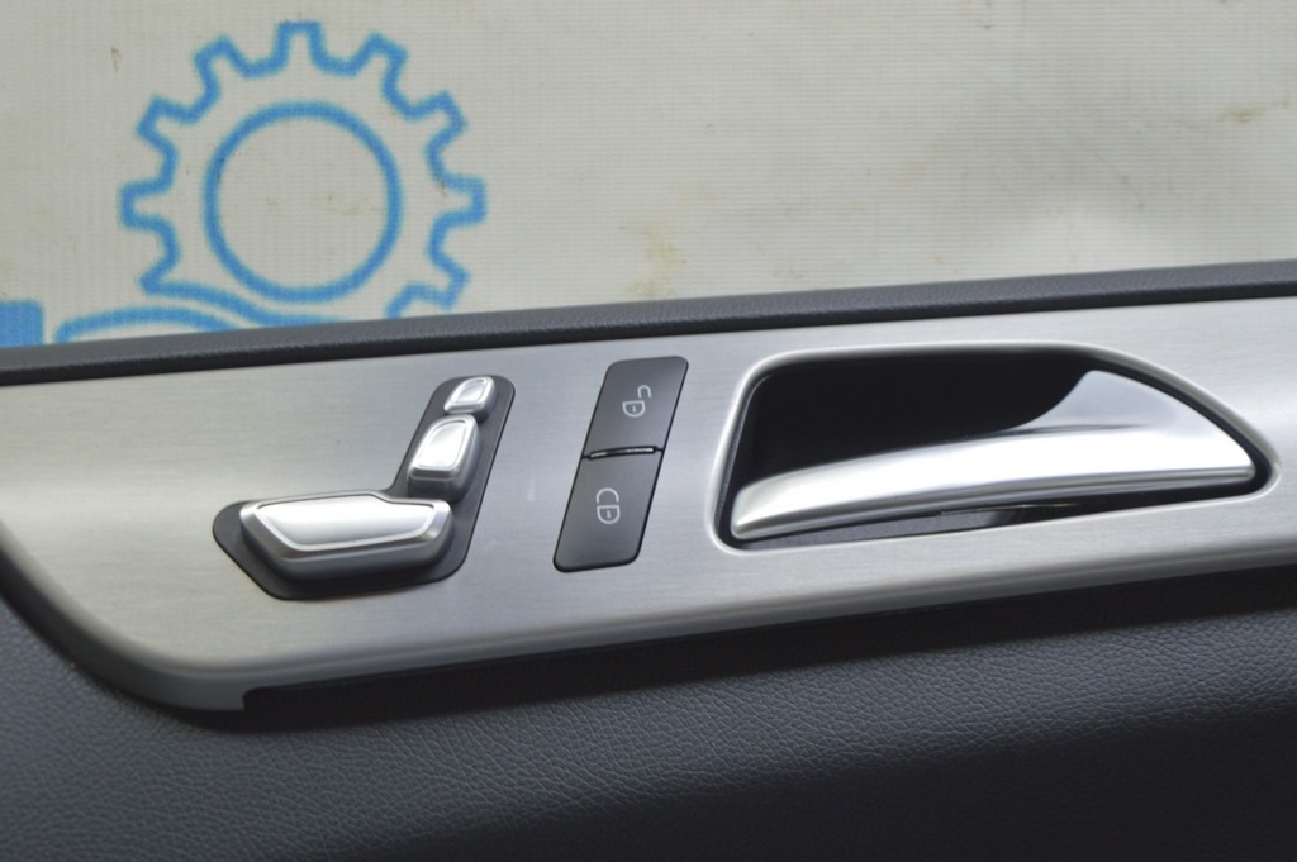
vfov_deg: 16.5
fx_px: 2970
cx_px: 648
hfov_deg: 24.6
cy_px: 431
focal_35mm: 82
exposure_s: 1/20
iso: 400
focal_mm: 55
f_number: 5.6
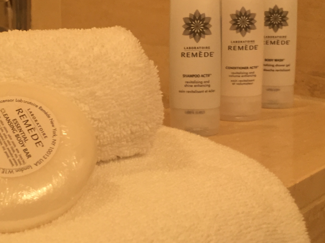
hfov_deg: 34.3
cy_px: 62
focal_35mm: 56
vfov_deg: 25.8
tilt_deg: -8.5
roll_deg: +1.4
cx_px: 133
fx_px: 526
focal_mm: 4.15
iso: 100
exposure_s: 1/30
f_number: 2.2
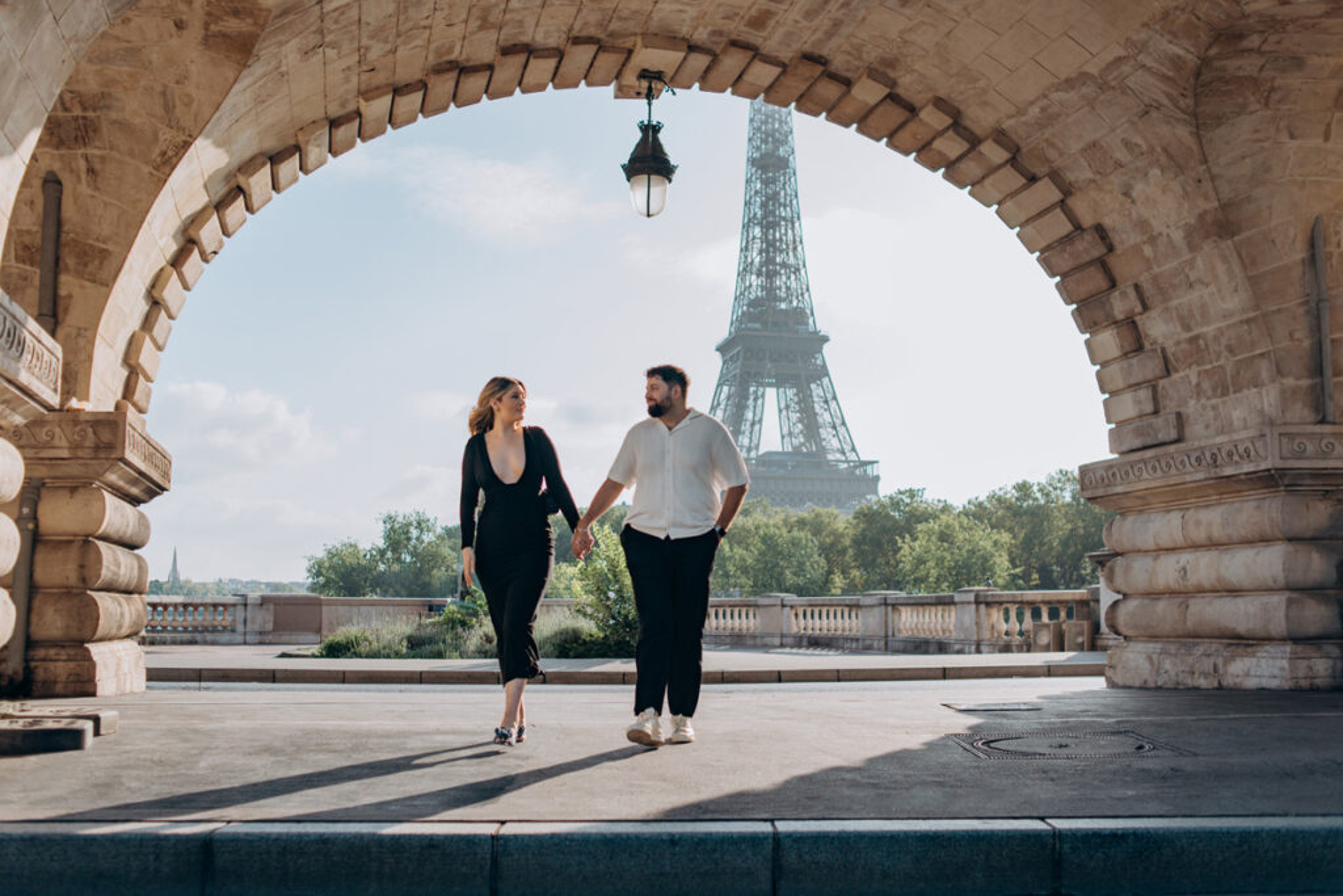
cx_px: 672
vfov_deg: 37.9
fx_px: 1306
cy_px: 448
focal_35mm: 35
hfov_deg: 54.4
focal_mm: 35
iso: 200
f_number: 4
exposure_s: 1/2000
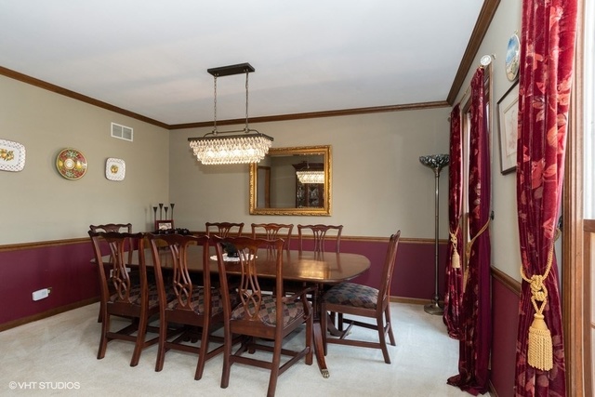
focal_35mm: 18
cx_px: 298
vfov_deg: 67.4
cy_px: 198
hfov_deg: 90.0
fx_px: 298
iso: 400
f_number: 8
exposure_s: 1/15
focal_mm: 12
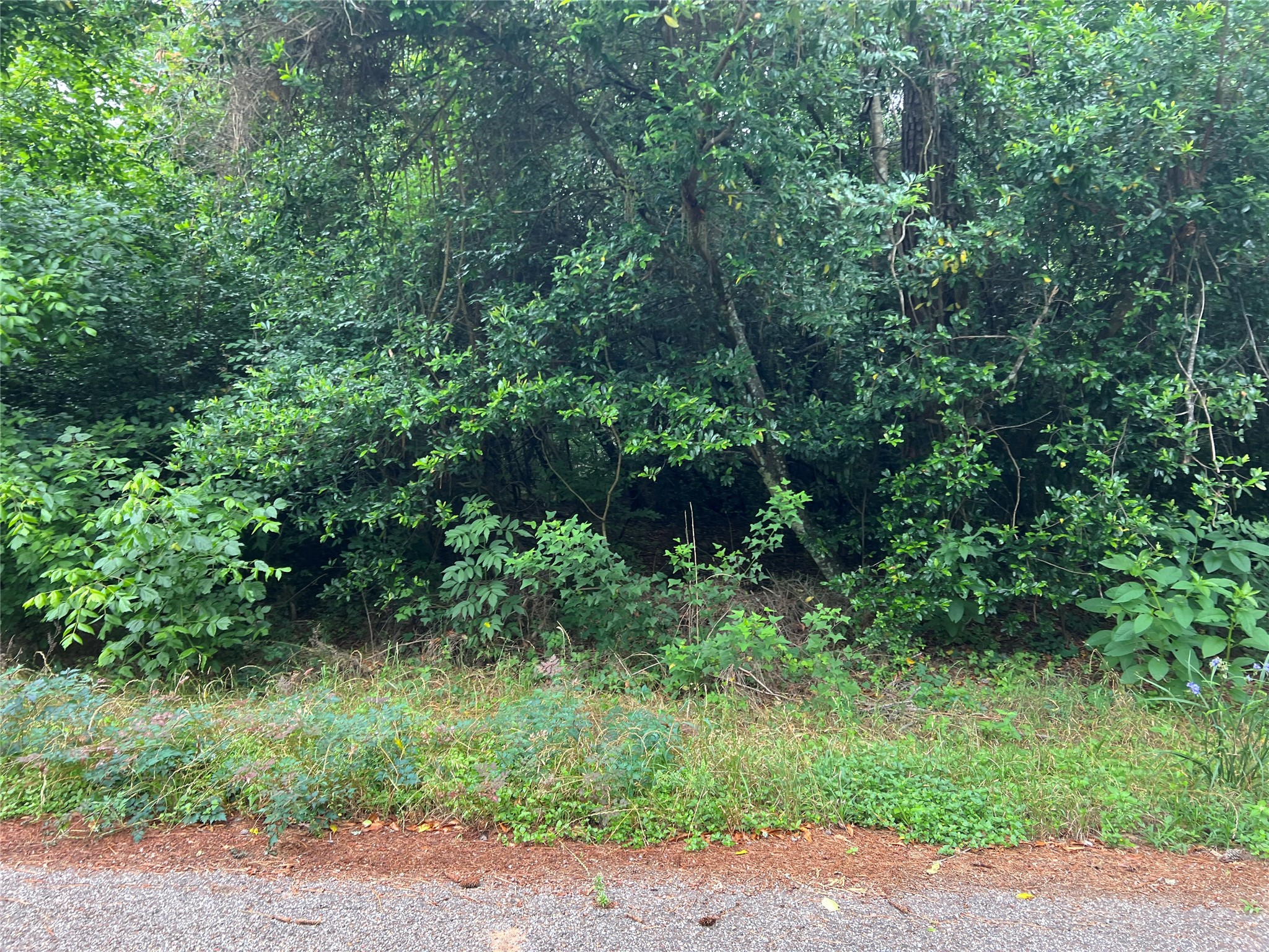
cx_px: 634
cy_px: 476
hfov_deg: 67.3
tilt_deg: -5.1
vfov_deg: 53.1
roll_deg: -2.4
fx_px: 953
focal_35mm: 26
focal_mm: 5.7
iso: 64
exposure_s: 1/121
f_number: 1.5
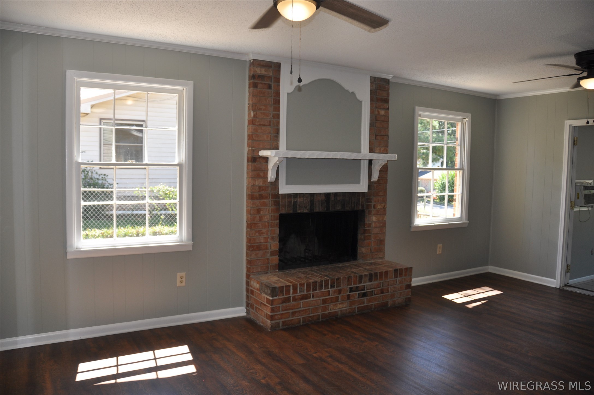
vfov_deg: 47.8
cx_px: 297
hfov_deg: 67.4
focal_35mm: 27
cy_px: 198
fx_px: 445
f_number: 3.5
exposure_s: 1/200
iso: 220
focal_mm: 18
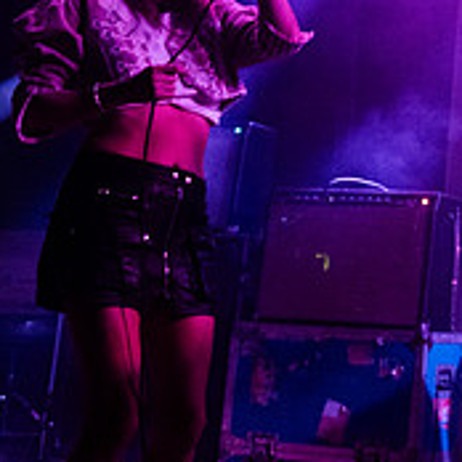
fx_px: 1329
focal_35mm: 88
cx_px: 632
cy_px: 102
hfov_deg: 18.1
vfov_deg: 19.5
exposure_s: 1/125
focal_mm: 31
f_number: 3.2
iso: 3200
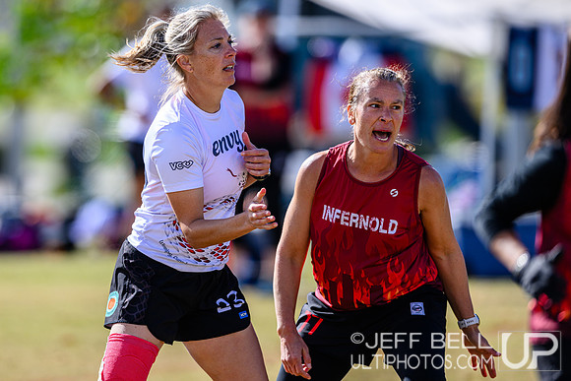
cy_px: 139
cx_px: 212
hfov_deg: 4.1
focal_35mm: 509
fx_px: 8071
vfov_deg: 2.7
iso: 100
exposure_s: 1/1600
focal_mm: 400
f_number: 3.2
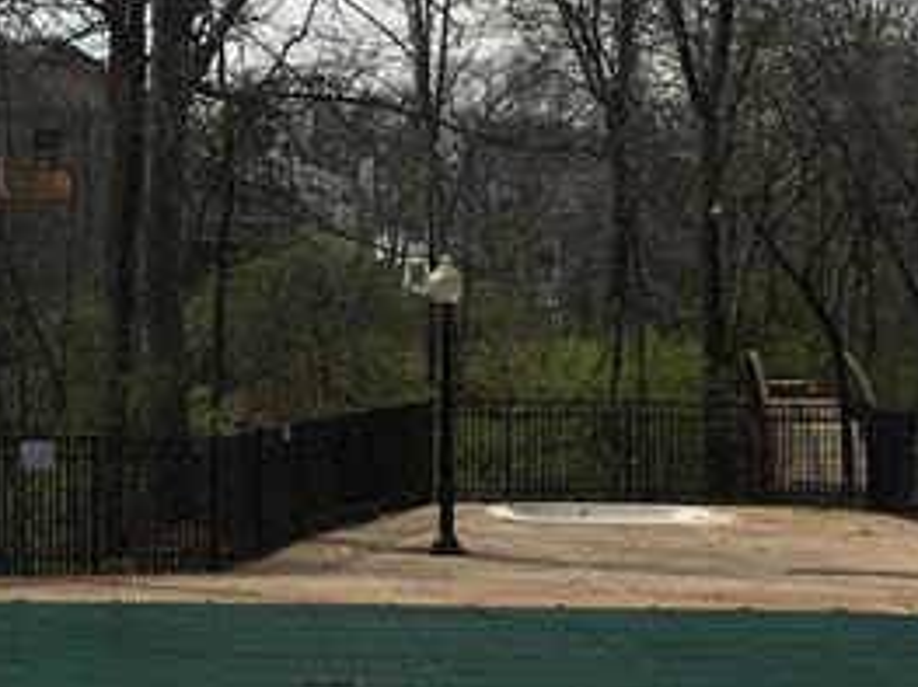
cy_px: 324
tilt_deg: -0.6
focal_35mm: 113
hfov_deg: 17.3
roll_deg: -0.6
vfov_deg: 13.1
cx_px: 234
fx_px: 2995
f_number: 2.2
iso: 25
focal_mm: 4.15
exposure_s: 1/1789
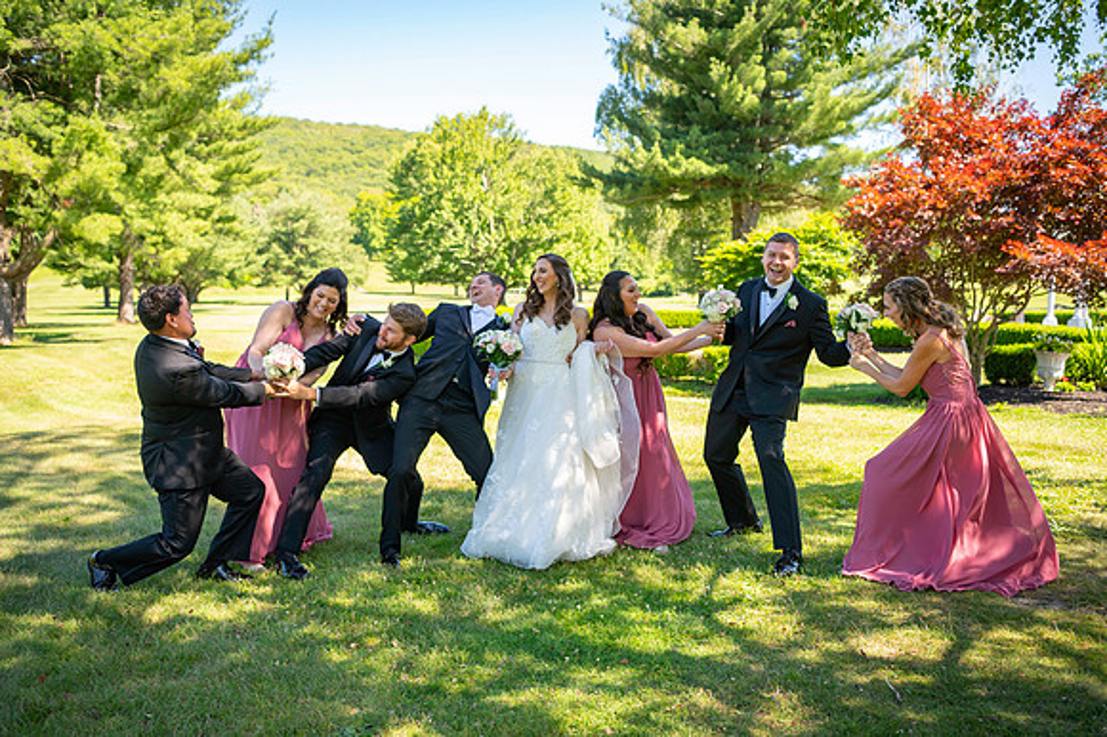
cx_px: 554
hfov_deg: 55.8
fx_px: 1045
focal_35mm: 34
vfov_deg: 38.8
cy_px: 368
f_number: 3.2
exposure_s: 1/250
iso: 100
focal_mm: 34
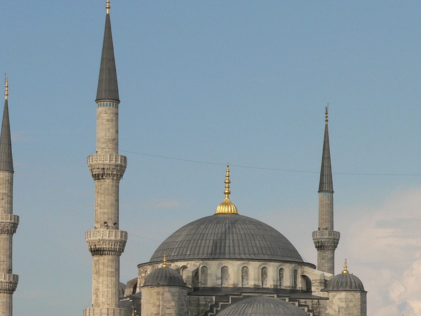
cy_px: 288
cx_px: 344
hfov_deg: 13.7
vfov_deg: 10.3
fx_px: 1739
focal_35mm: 143
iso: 80
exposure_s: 1/500
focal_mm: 12.5
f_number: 5.6
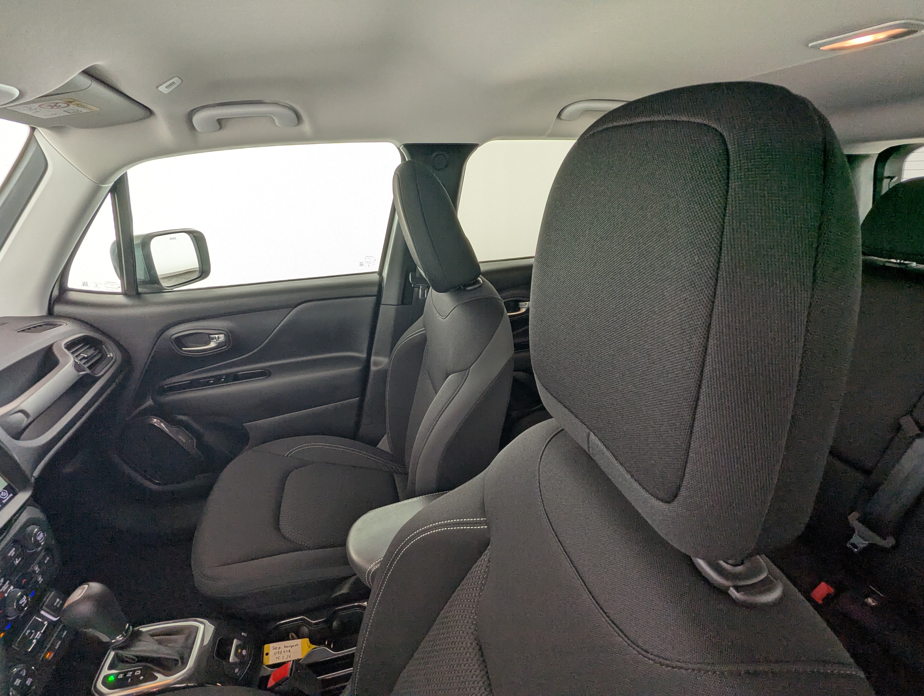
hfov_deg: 94.4
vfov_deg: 78.2
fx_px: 428
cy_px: 348
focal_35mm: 16
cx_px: 462
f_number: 2.2
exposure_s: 1/52
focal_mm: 2.35
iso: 66
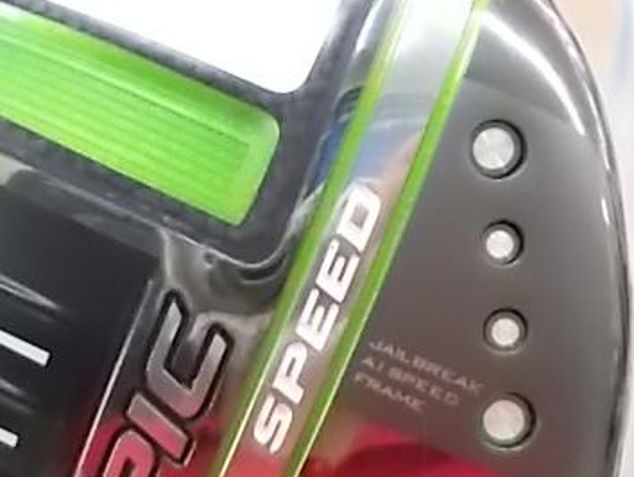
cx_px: 201
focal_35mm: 47
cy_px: 289
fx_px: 861
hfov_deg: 39.8
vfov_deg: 30.8
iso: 800
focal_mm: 4.6
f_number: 3.2
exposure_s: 1/125
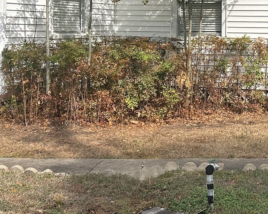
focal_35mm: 75
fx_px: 595
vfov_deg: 20.1
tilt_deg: -1.0
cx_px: 274
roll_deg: -0.2
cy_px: 31
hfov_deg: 24.2
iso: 50
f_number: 1.5
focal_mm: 5.7
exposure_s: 1/3704
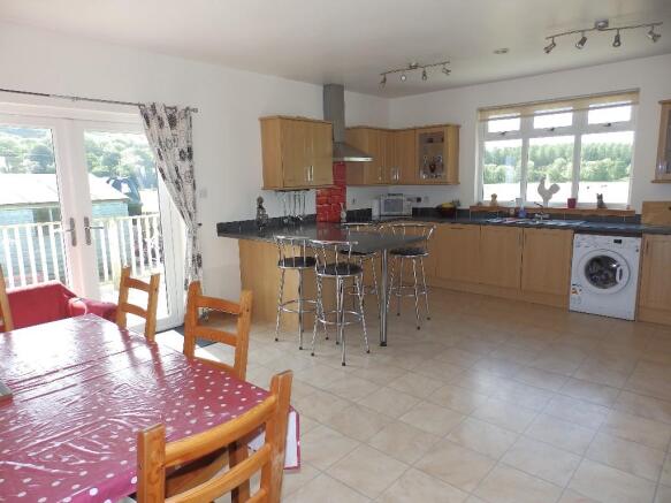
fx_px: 426
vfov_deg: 61.1
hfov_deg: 76.4
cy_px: 252
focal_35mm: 22
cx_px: 336
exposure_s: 1/80
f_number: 3.4
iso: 80
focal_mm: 4
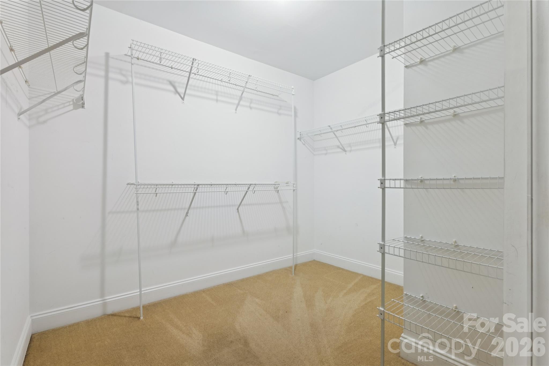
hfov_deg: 96.7
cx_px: 274
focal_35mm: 16
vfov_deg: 73.7
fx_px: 244
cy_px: 183
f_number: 8
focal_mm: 16
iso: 400
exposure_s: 1/5
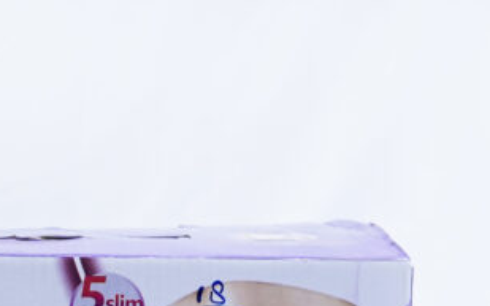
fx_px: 2163
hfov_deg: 12.8
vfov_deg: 8.0
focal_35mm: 162
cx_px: 51
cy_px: 344
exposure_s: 1/160
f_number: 9
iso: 3200
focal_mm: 70
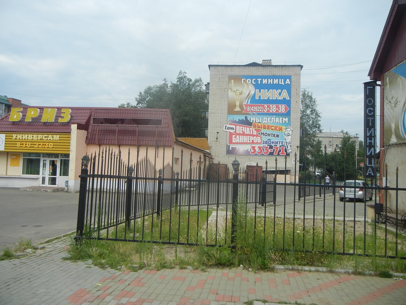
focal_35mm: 30
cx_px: 203
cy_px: 152
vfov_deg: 46.8
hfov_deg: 60.0
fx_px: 352
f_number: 7
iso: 160
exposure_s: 1/417
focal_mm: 5.4
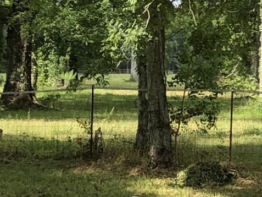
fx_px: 1332
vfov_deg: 8.4
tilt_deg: -1.1
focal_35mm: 176
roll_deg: +0.6
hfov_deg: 11.2
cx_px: 132
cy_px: 100
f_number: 1.8
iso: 20
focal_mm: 3.99
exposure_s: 1/585
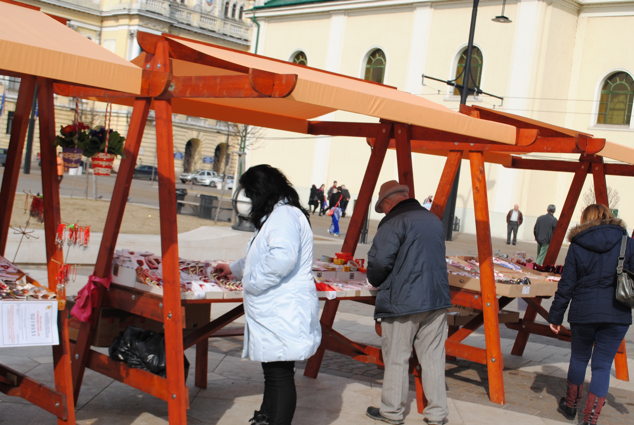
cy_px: 239
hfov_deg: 39.5
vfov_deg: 27.1
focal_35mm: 50
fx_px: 882
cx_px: 346
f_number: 8
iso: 100
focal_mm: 28
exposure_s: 1/250
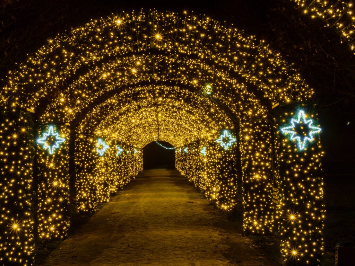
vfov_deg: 18.4
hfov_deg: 24.4
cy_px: 133
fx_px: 820
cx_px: 178
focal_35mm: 80
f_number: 16
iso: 200
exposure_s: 1/1.67
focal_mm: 40
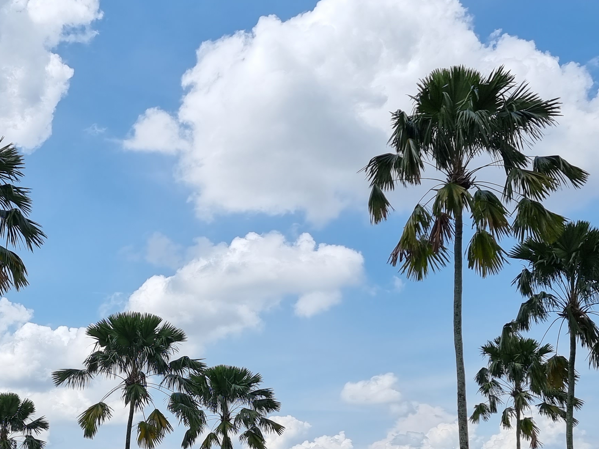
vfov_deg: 26.1
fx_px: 952
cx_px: 123
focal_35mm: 55
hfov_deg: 33.9
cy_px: 358
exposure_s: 1/1320
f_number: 1.8
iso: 50
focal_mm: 6.7
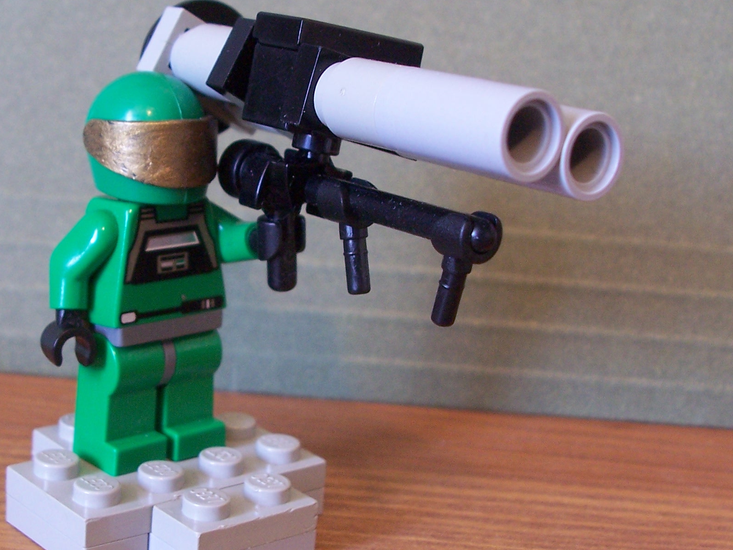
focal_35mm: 72
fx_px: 1525
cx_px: 246
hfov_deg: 26.9
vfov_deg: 20.4
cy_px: 280
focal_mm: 8.6
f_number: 3.4
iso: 140
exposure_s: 1/10
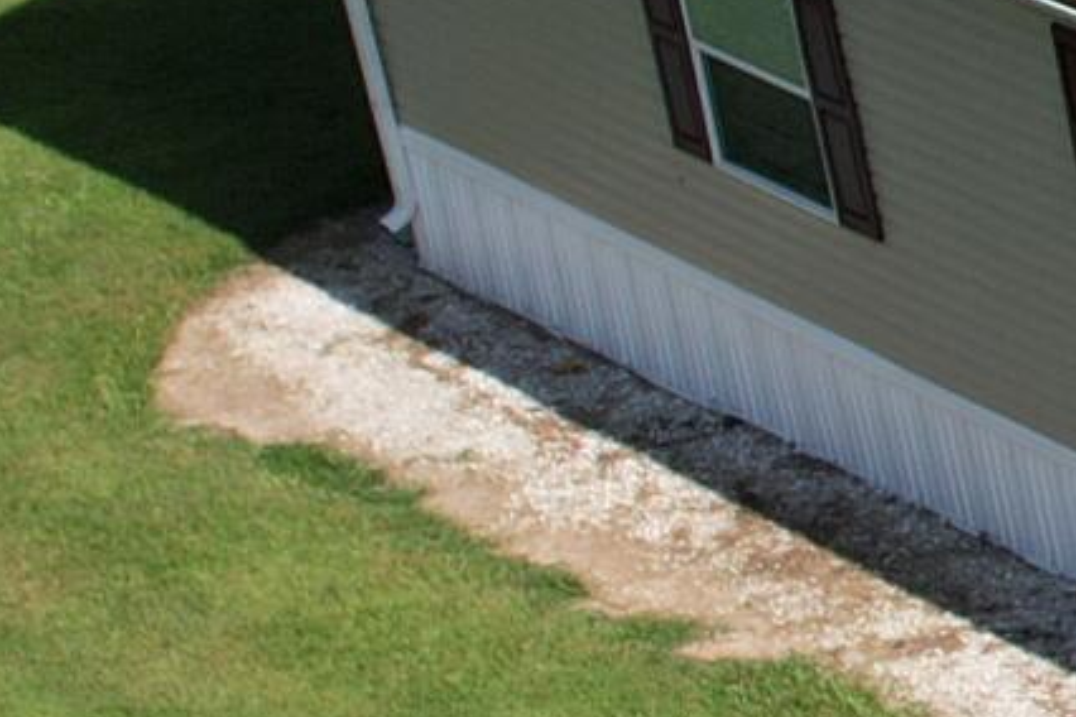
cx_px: 3208
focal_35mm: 155
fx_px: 4632
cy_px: -136
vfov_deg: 8.8
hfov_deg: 10.0
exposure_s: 1/240
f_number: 2.8
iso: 110
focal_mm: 8.38
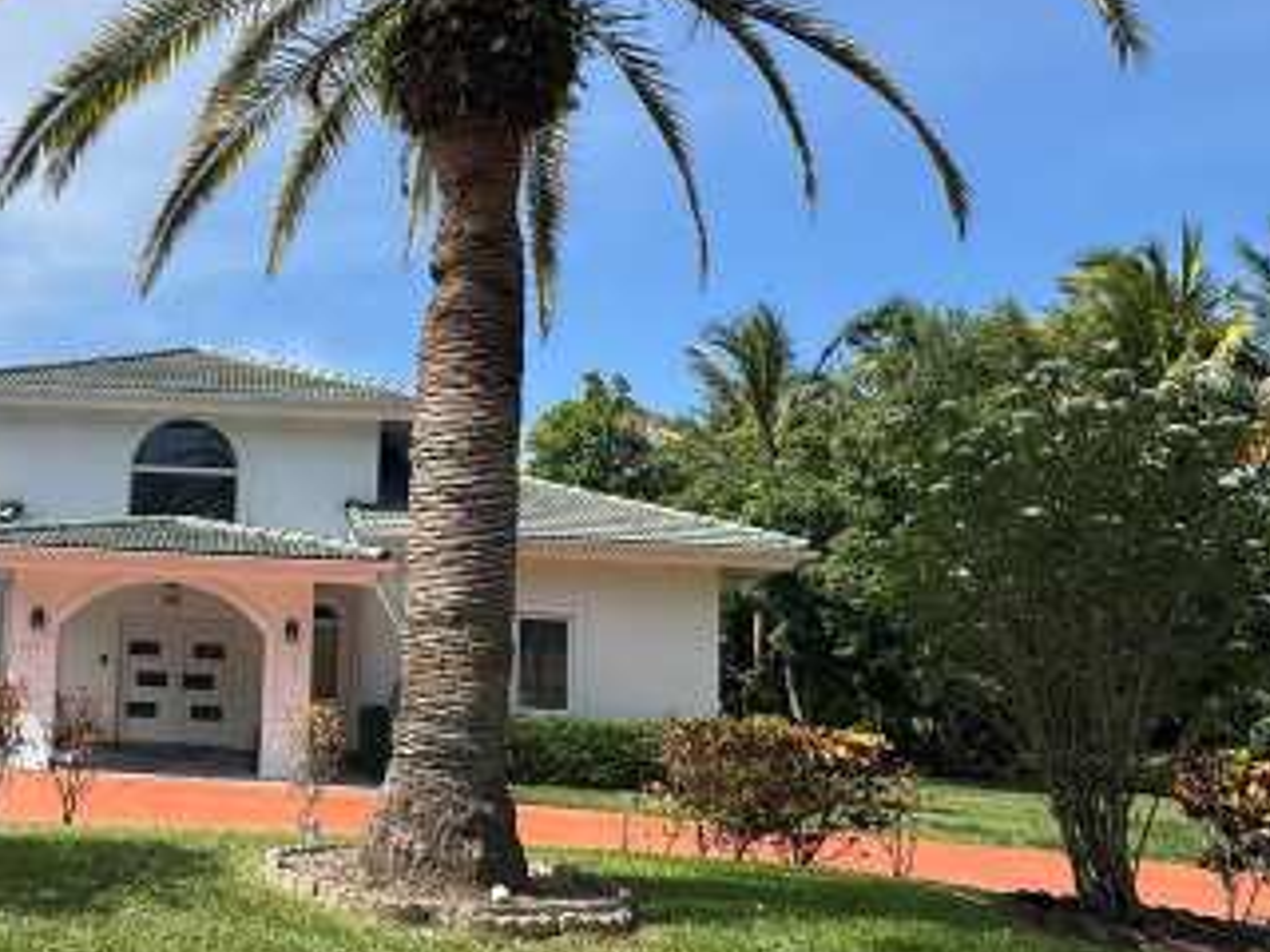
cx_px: 155
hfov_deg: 47.8
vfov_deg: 40.7
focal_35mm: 35
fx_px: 1284
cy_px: 512
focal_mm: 2.22
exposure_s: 1/2028
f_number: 2.2
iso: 50
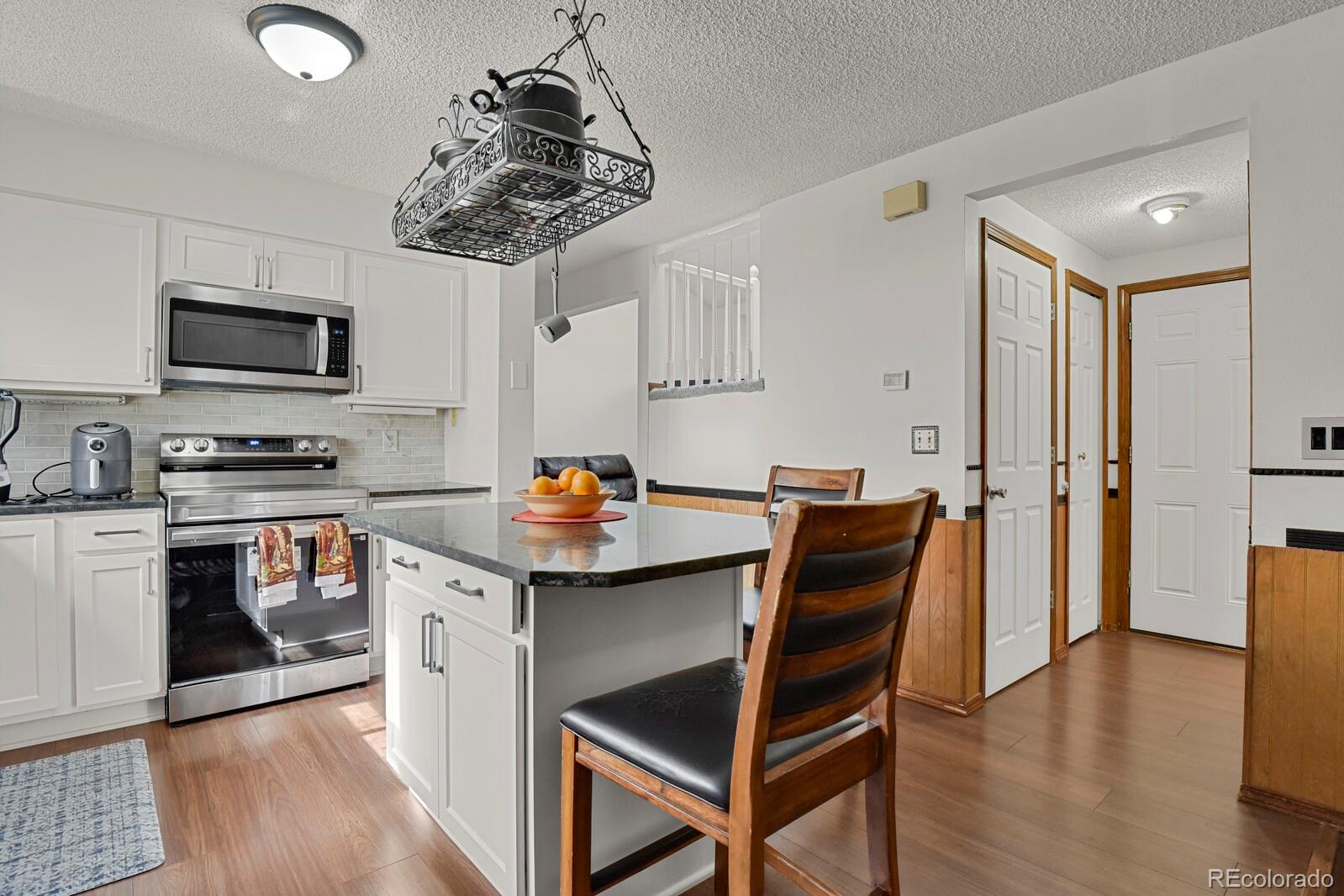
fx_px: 635
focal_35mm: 17
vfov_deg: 70.4
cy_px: 448
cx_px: 672
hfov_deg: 93.3
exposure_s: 1/20
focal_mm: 17
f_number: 8
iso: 8000
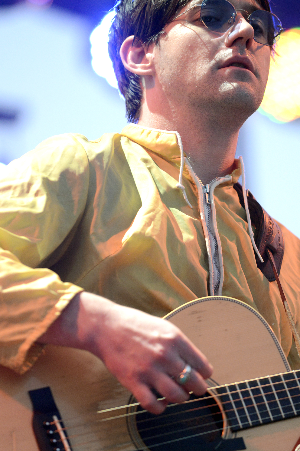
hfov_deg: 4.8
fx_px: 3547
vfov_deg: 7.3
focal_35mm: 283
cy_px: 248
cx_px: 174
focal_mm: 200
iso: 2000
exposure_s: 1/500
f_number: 4
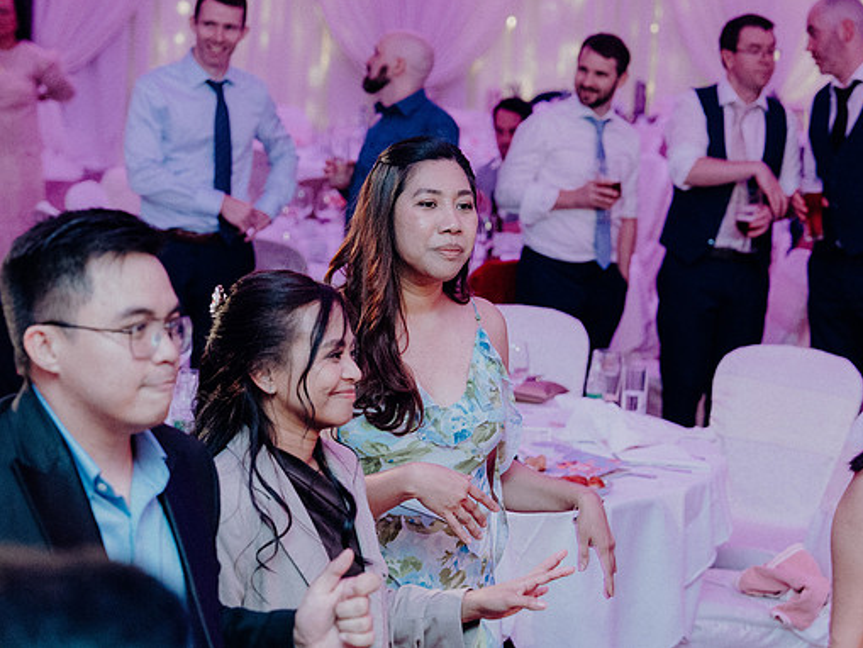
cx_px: 437
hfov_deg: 17.1
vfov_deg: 12.9
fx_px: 2868
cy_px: 321
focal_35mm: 115
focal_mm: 70
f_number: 3.5
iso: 3200
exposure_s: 1/160
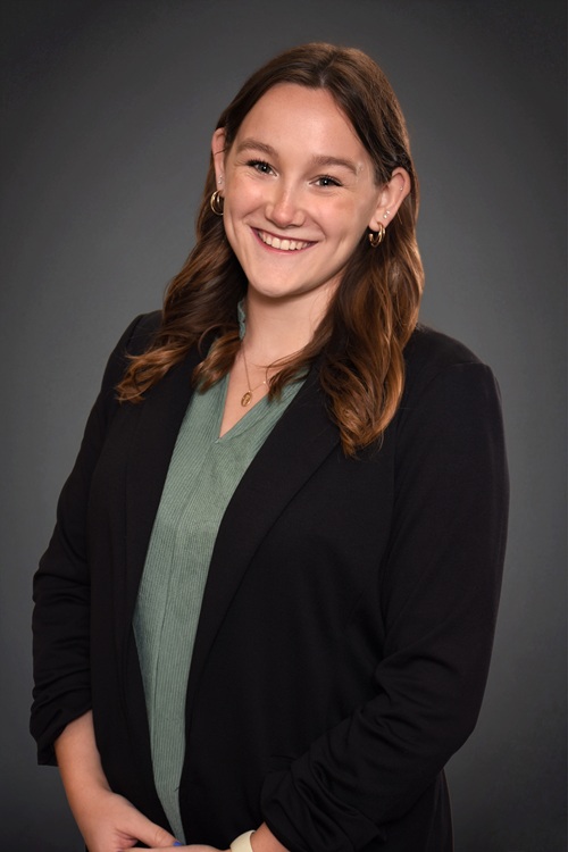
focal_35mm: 72
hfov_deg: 18.9
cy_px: 426
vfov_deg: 28.1
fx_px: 1704
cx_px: 284
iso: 400
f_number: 5.6
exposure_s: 1/125
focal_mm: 48
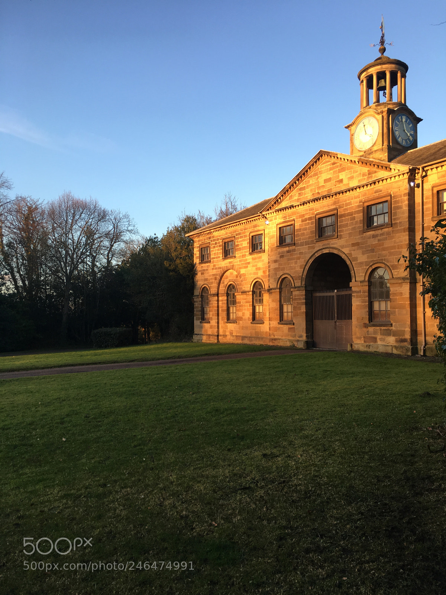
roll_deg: +0.4
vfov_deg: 61.7
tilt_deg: +3.0
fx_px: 498
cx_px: 223
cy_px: 298
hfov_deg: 48.2
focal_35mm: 29
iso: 25
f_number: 2.2
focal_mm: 4.15
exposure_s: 1/129
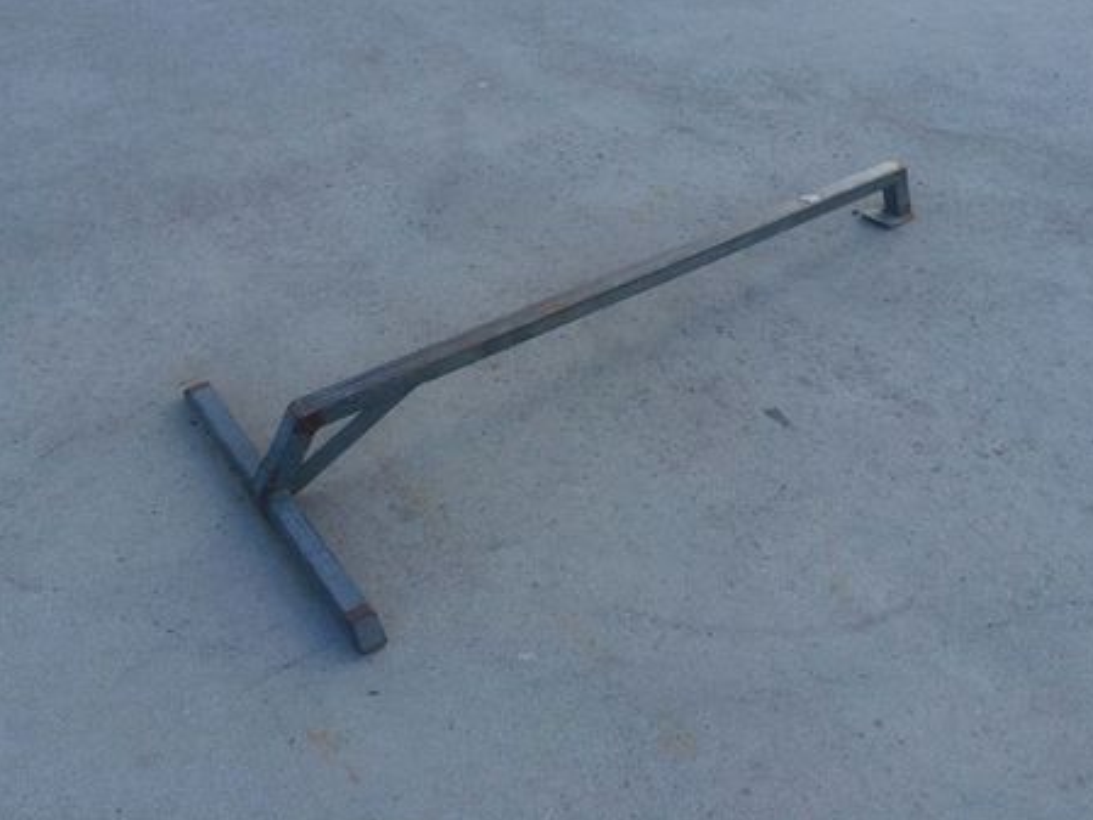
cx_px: 540
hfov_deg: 58.3
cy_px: 389
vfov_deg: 45.4
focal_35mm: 31
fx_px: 979
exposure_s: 1/283
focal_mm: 4.15
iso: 32
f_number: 2.2
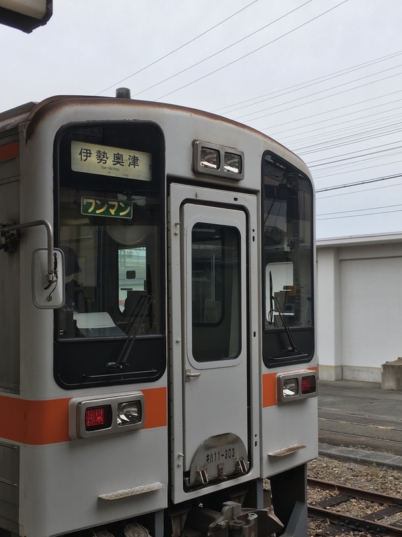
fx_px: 651
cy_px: 295
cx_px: 181
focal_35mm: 42
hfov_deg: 34.3
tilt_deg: +1.0
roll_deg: -0.5
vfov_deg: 44.8
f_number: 2.2
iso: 25
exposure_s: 1/293
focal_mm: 4.15
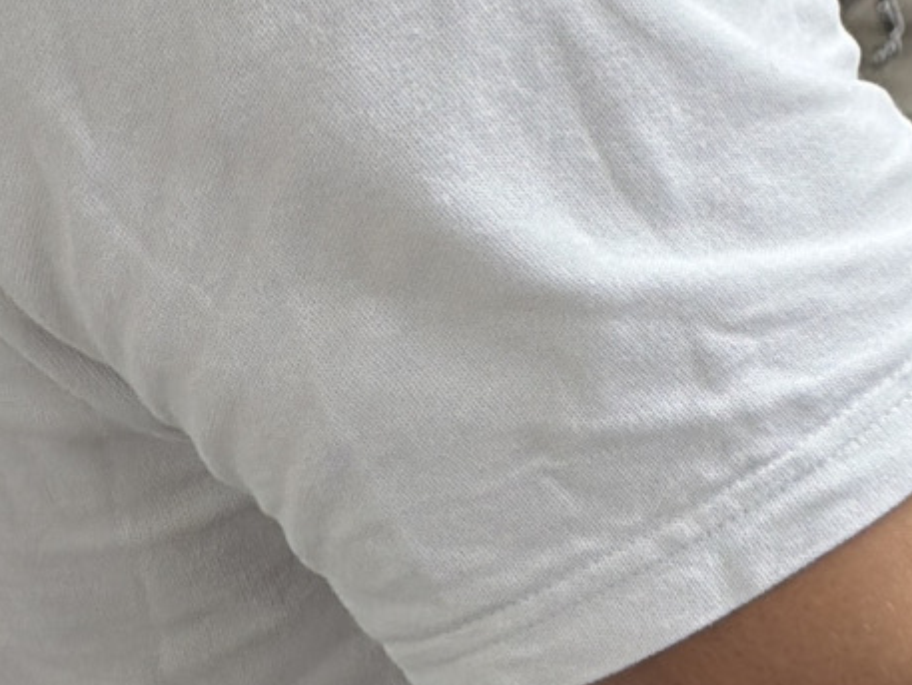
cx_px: 1626
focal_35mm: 105
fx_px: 2767
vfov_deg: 13.1
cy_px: -423
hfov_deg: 16.0
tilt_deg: -7.2
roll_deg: -6.8
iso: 250
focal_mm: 6.76
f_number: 1.78
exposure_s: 1/50
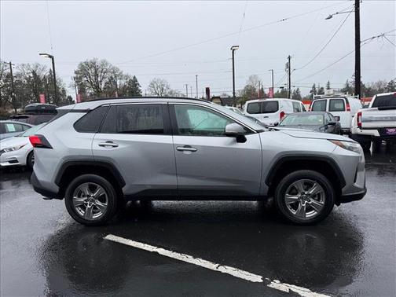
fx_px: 275
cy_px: 148
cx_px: 198
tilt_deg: -6.3
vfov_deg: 56.8
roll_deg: +3.4
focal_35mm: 24
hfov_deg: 71.6
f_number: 1.78
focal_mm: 6.76
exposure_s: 1/1361
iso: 80
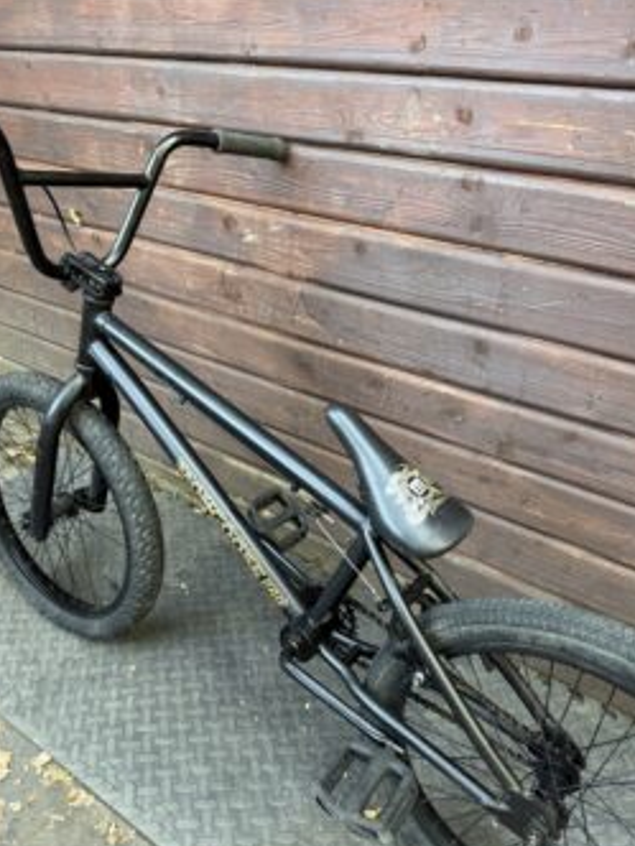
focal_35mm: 26
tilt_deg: -30.1
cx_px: 316
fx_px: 636
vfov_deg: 67.3
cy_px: 446
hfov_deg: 53.1
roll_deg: -3.2
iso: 200
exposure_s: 1/68
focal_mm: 6.76
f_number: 1.78
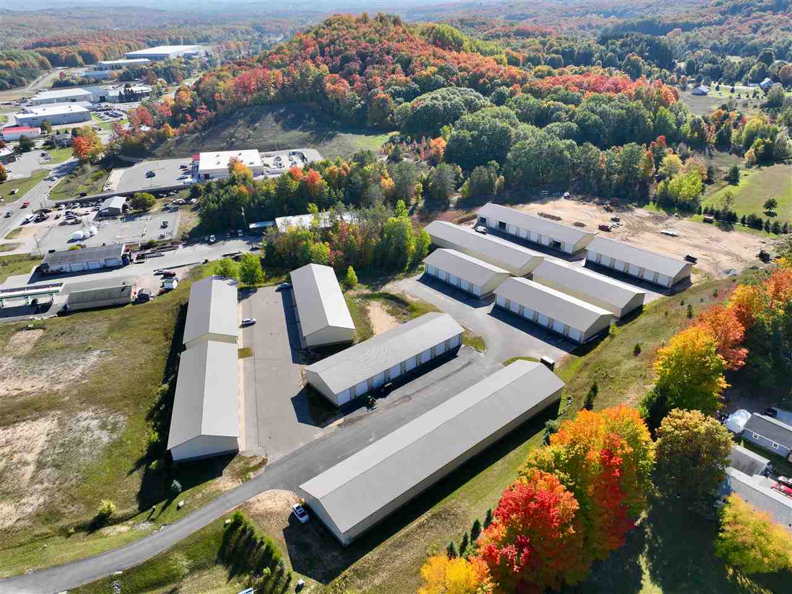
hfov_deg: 71.6
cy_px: 297
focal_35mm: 24
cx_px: 396
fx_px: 549
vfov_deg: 56.8
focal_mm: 12.29
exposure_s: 1/2500
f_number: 2.8
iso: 260
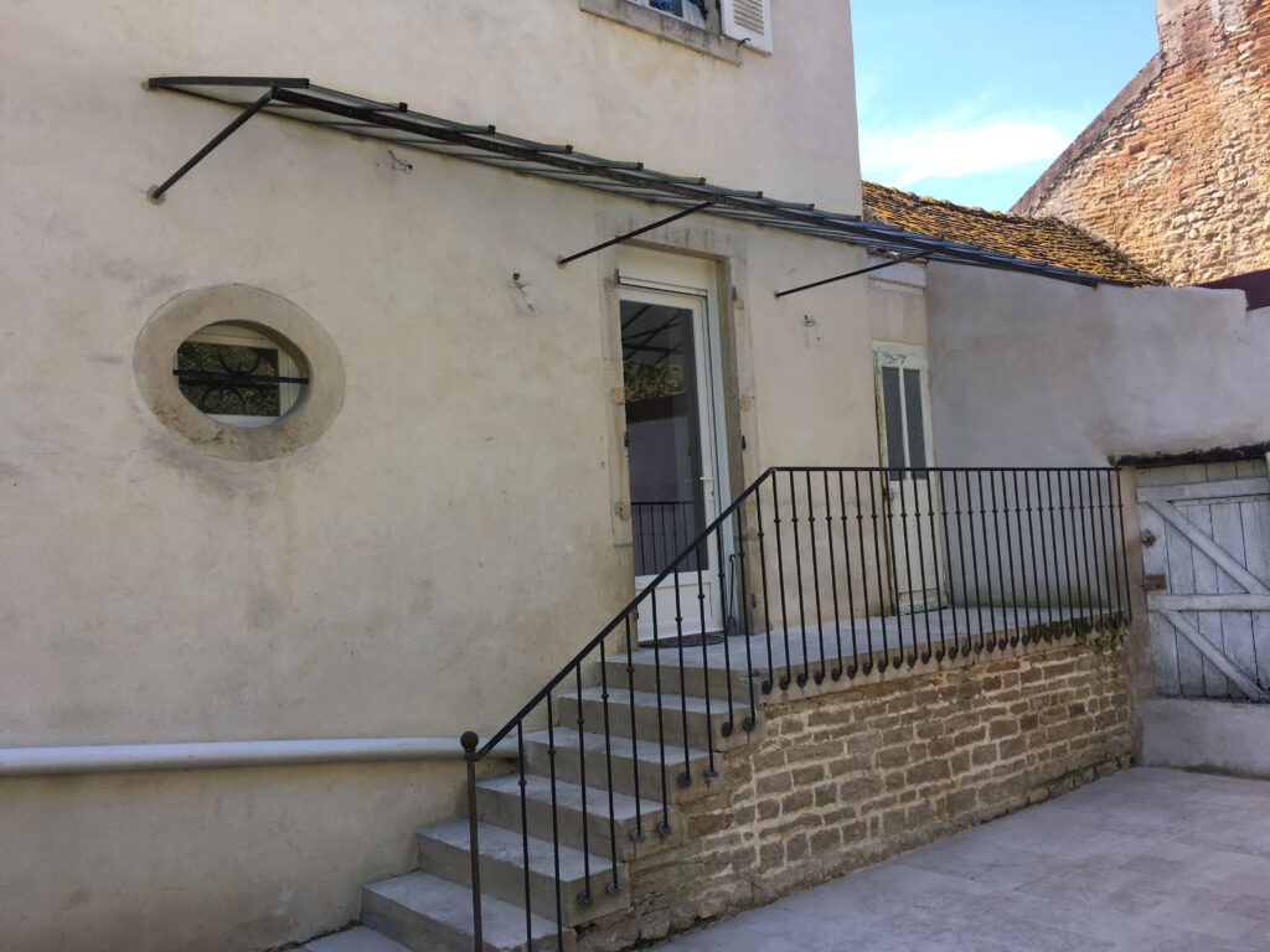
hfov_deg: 61.7
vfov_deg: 48.2
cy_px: 476
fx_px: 1064
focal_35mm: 29
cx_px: 635
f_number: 2.2
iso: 25
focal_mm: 4.15
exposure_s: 1/390
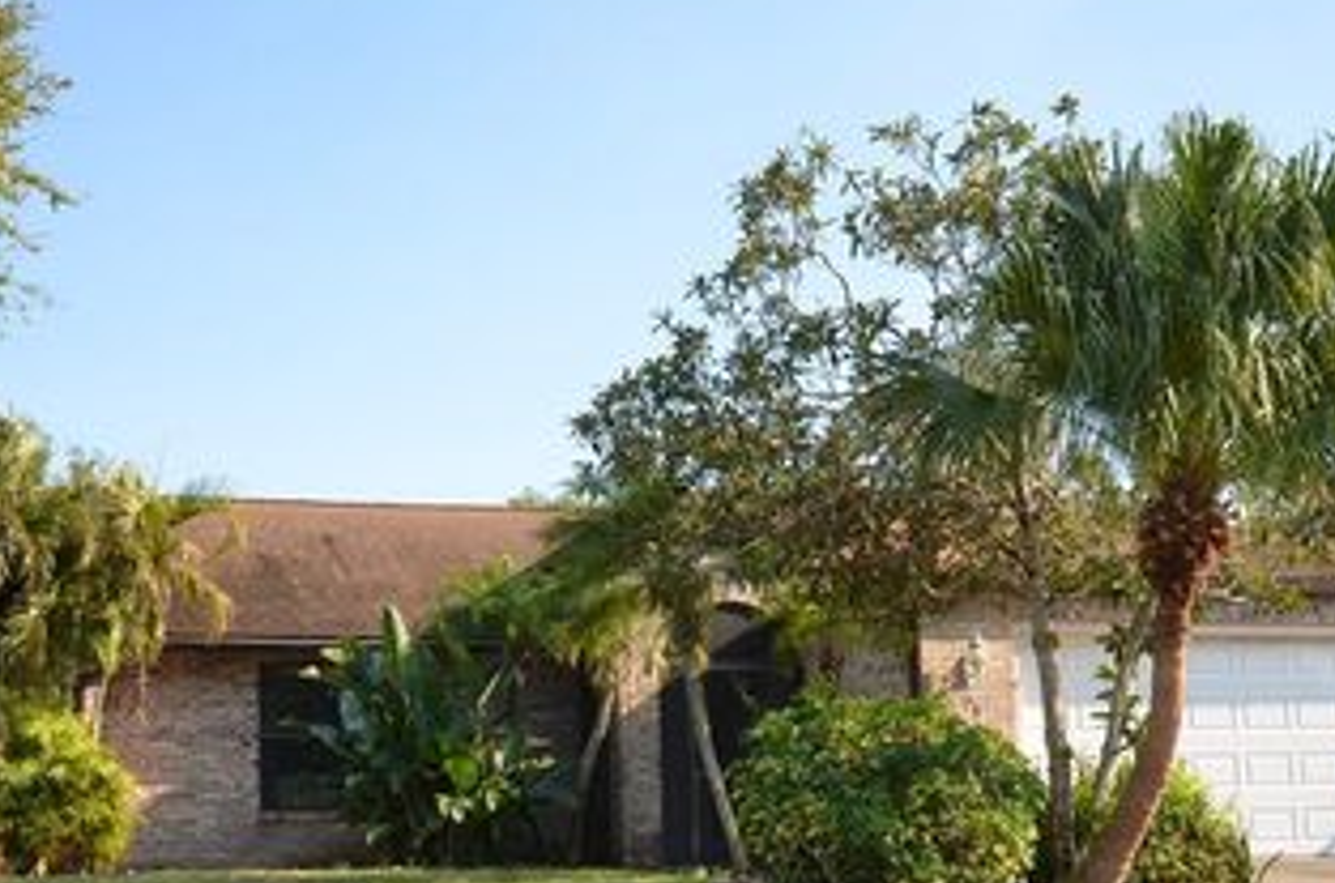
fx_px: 1775
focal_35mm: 48
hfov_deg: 41.2
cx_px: 614
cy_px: 646
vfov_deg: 27.6
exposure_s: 1/250
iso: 100
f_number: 5
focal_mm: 20
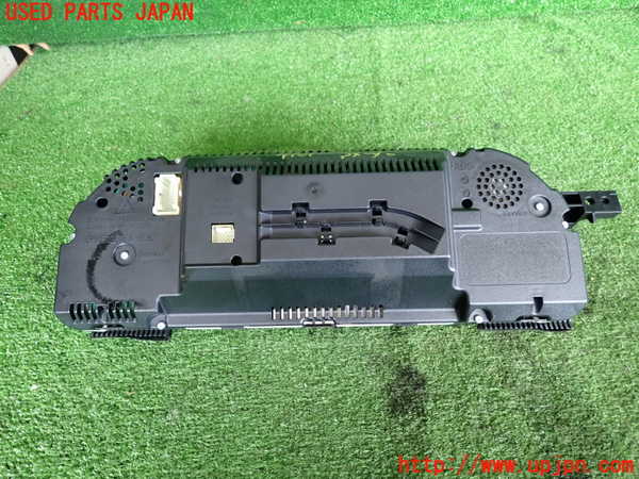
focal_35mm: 25
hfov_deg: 69.4
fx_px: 461
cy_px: 240
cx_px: 320
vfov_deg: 54.9
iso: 200
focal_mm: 4.5
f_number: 2
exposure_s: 1/50
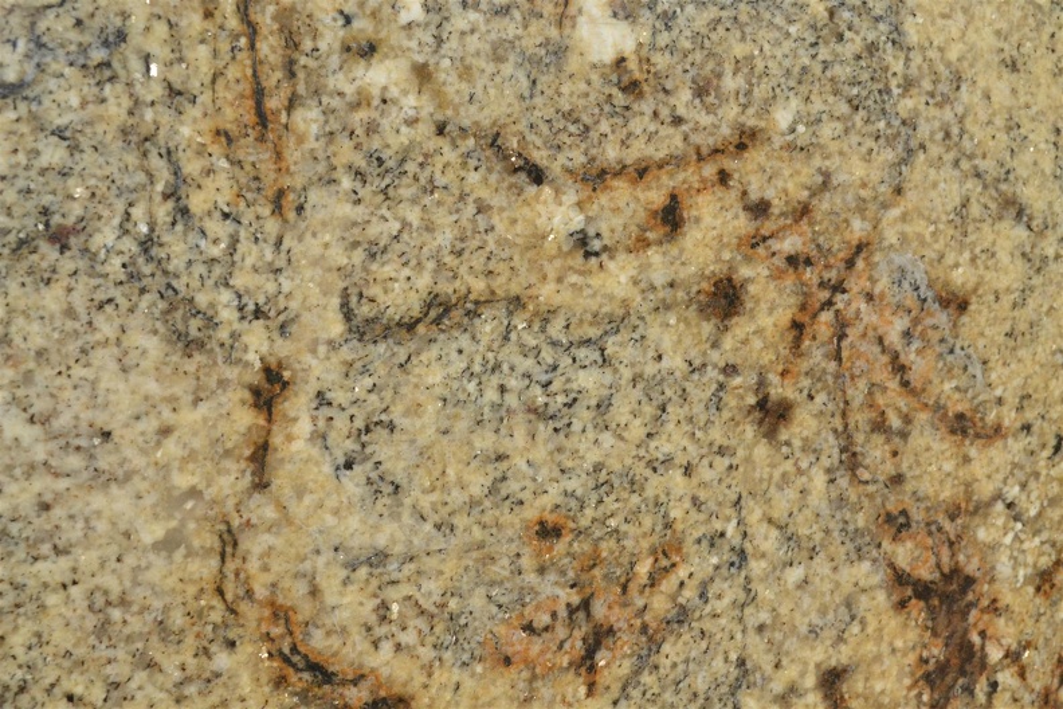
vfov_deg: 28.1
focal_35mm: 48
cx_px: 532
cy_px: 354
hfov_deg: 41.1
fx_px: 1417
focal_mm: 32
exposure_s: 1/1000
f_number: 13
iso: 800
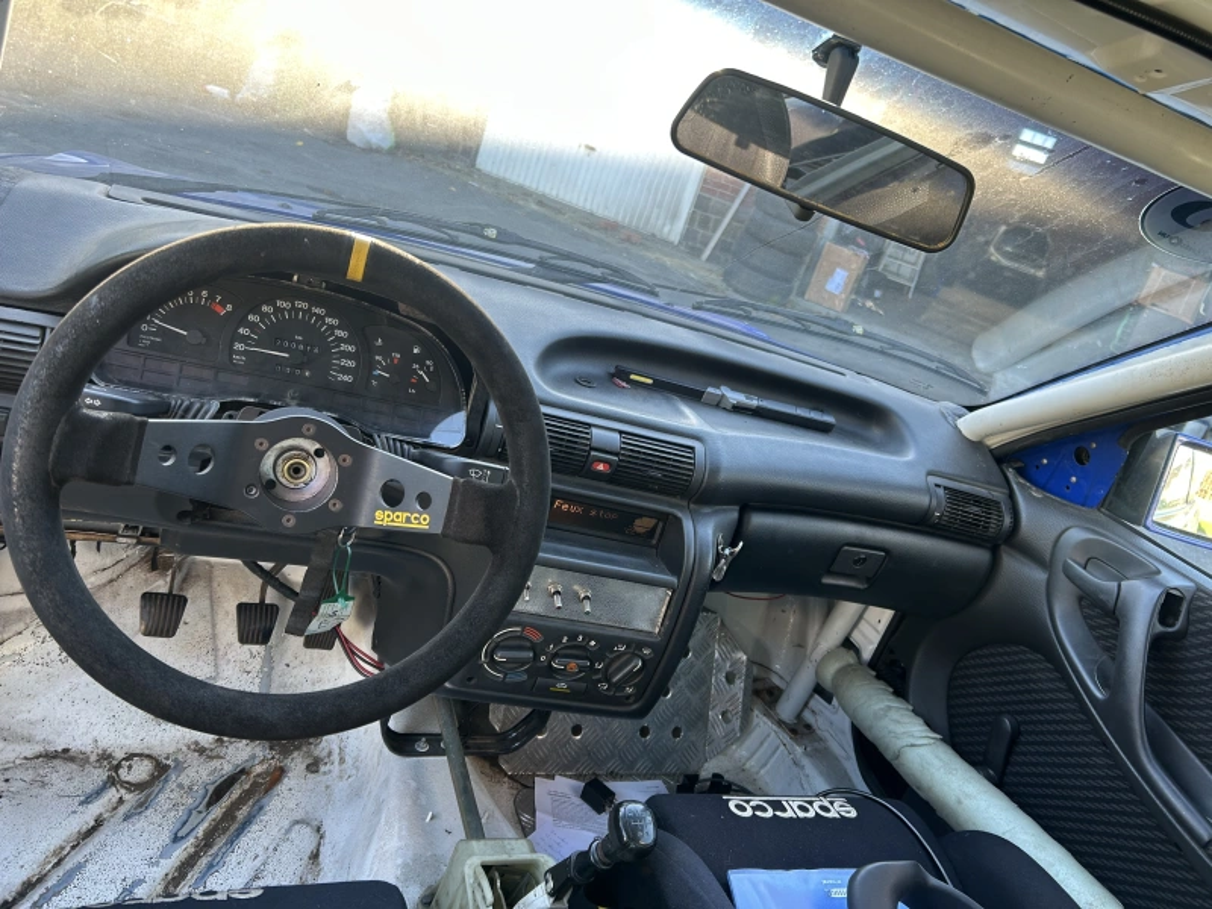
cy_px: 454
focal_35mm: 26
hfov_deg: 67.3
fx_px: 910
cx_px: 606
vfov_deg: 53.1
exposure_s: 1/121
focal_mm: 5.7
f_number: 1.5
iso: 50
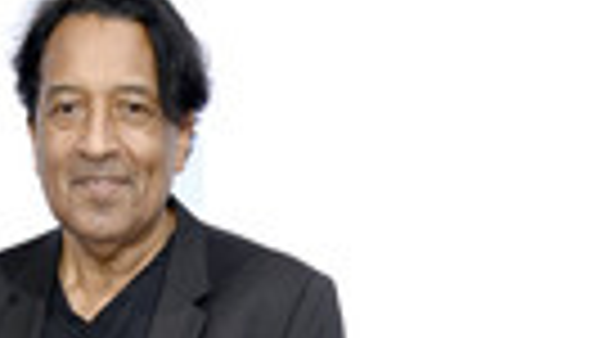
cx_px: 85
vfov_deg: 8.4
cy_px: 820
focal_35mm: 132
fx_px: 2094
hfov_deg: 16.1
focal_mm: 42
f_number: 6.3
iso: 400
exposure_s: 1/250
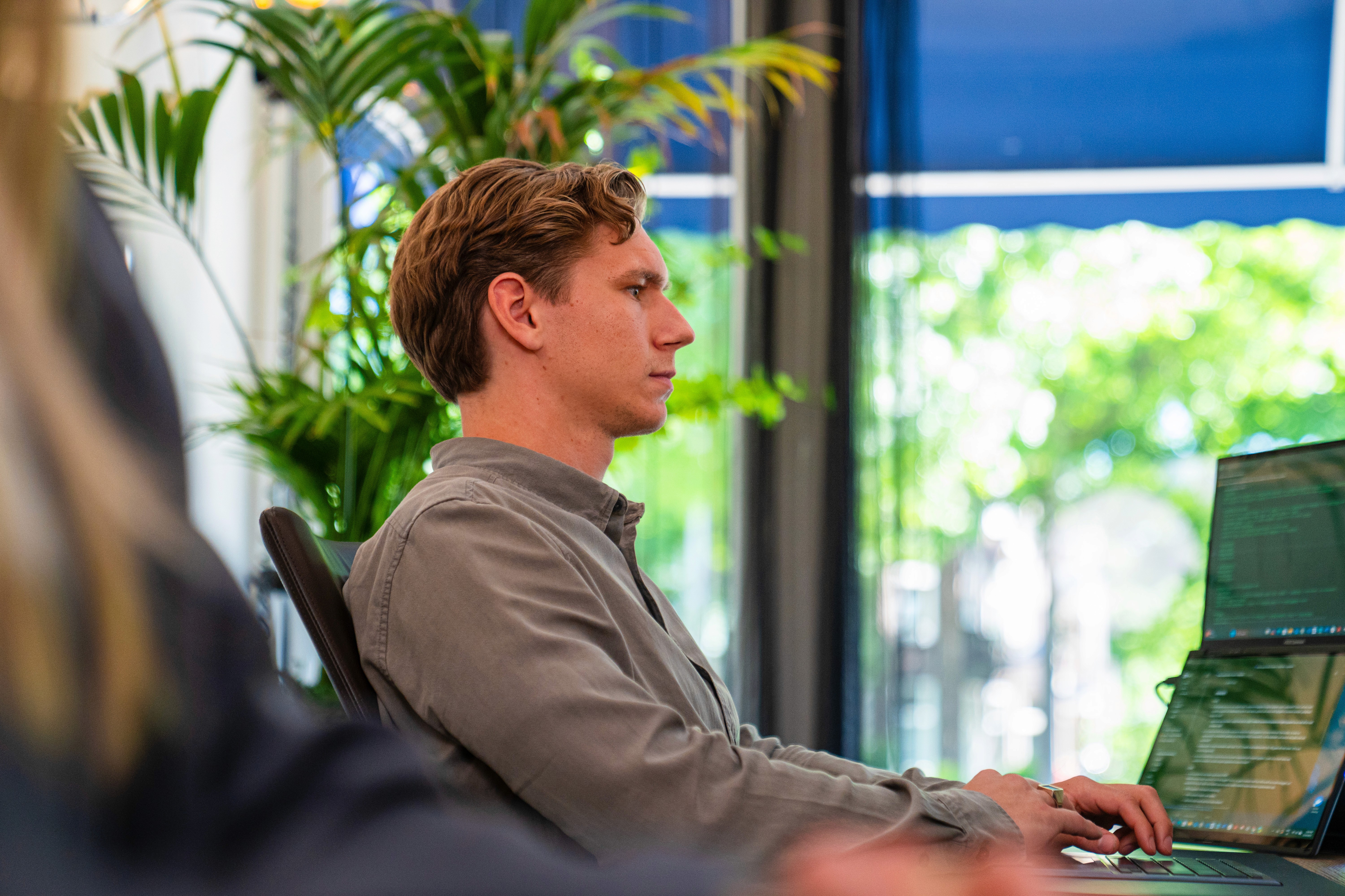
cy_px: 448
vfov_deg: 19.5
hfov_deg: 28.8
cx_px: 672
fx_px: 2615
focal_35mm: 70
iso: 1250
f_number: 2.8
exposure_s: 1/500
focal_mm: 70
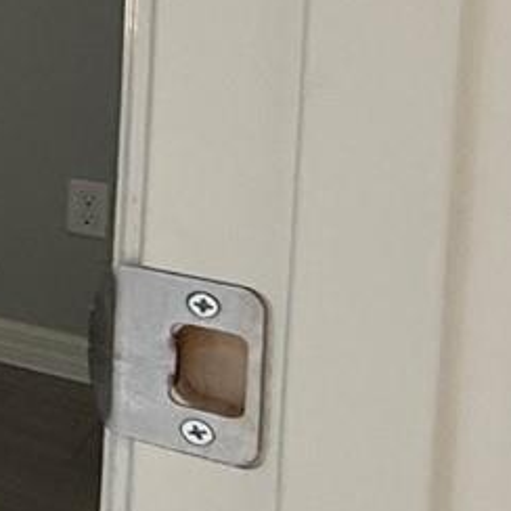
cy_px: -94
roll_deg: -0.8
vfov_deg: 20.1
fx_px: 1353
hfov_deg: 12.3
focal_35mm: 81
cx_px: -934
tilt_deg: -1.8
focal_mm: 2.22
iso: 400
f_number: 2.2
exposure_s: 1/120
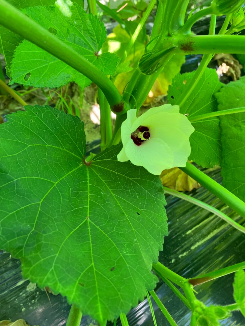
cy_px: 163
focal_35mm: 28
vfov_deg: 63.4
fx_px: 264
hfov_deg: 49.7
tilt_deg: -51.1
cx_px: 122
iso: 50
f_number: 1.8
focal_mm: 3.99
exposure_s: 1/121
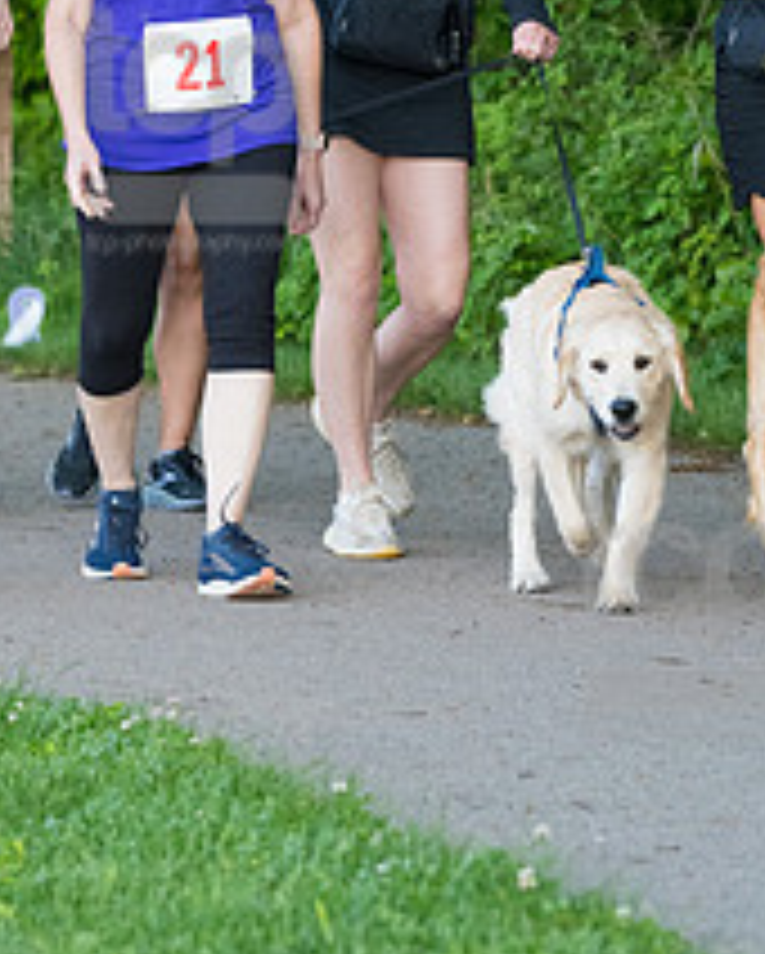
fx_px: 7320
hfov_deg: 6.0
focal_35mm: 259
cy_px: 130
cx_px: 194
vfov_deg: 7.4
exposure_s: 1/1600
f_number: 5.6
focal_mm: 130
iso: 4000
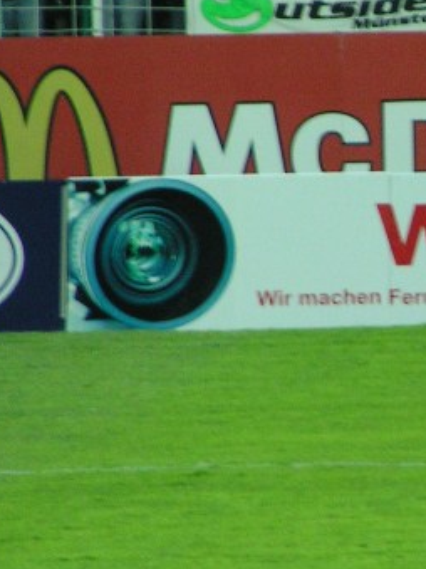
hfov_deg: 1.7
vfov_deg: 2.2
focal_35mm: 896
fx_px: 14711
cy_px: 191
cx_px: 542
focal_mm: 58
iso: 200
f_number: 3.5
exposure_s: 1/30
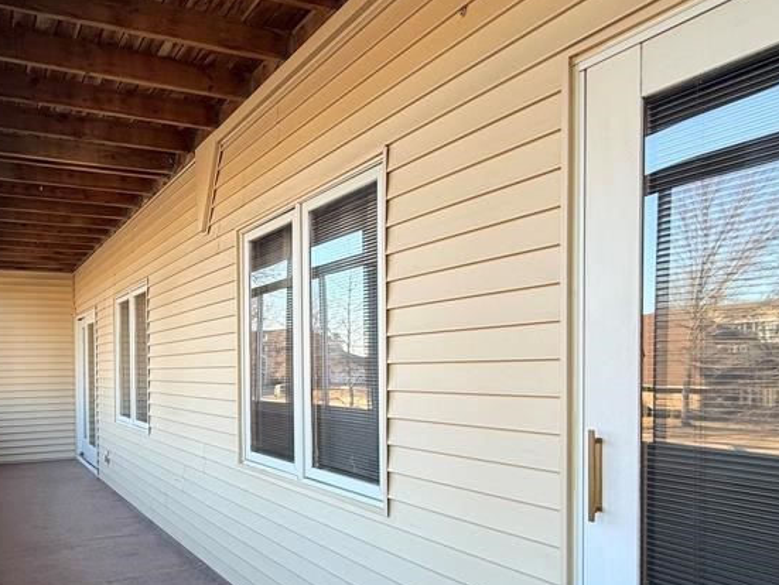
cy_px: 377
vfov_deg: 52.4
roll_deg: +0.8
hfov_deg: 63.8
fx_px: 585
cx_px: 206
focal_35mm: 26
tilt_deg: -1.1
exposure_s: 1/99
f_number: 2.2
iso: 64
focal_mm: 2.22
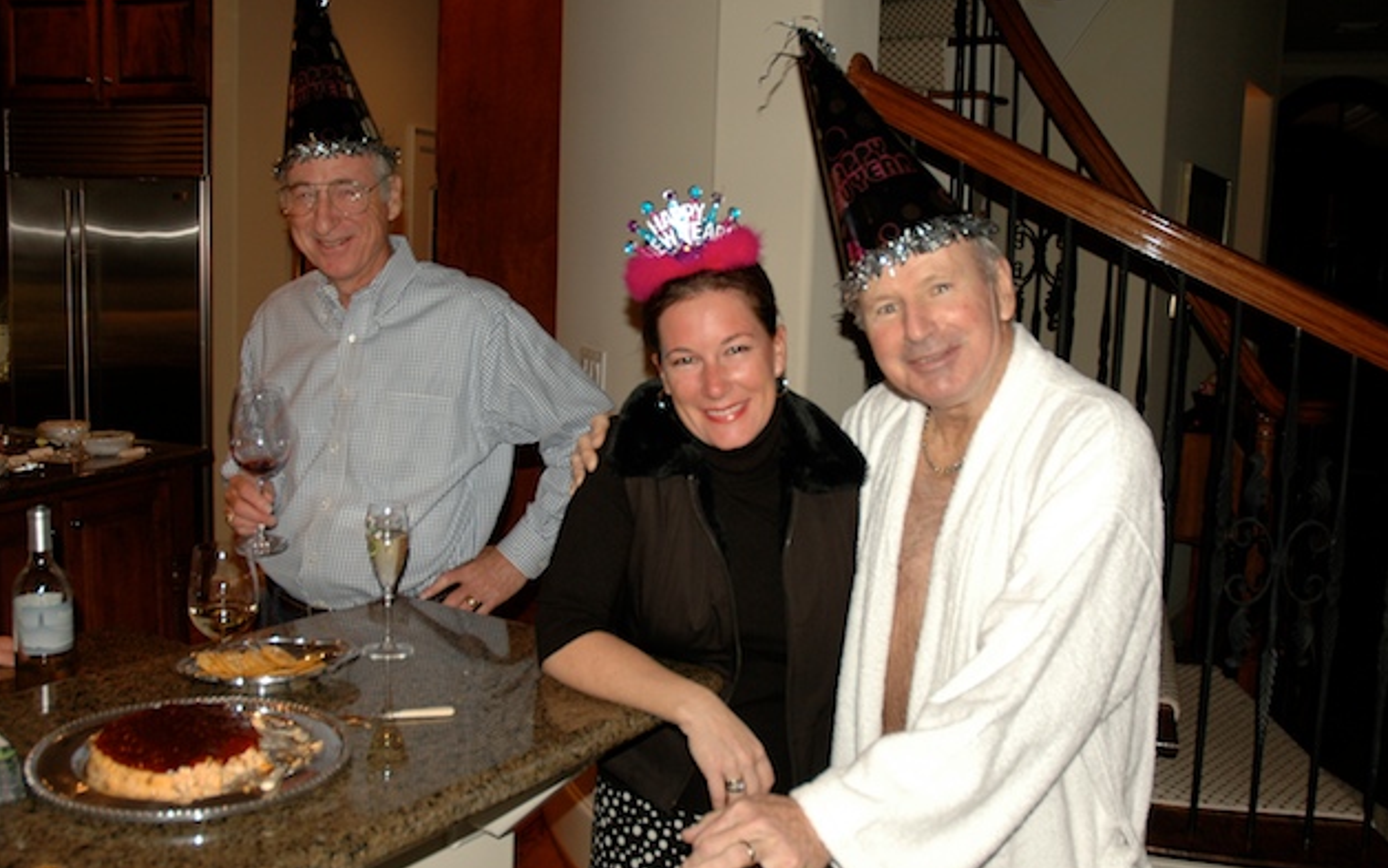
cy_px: 416
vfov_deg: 44.6
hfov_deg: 66.4
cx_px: 685
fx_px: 1060
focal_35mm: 28
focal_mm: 18
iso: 200
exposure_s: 1/60
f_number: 3.5
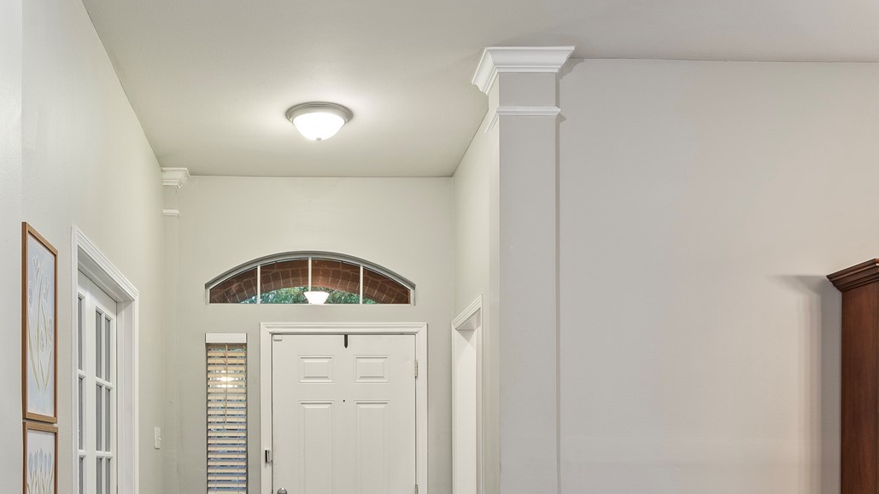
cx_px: 325
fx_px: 979
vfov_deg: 27.1
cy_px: 470
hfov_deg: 47.9
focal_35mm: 42
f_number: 5.6
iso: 125
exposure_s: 1
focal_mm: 19
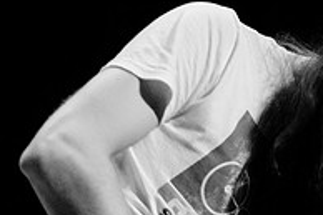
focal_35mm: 197
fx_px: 1766
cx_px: 428
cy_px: 308
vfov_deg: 6.9
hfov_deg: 10.2
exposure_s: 1/80
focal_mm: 44
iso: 1600
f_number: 2.8
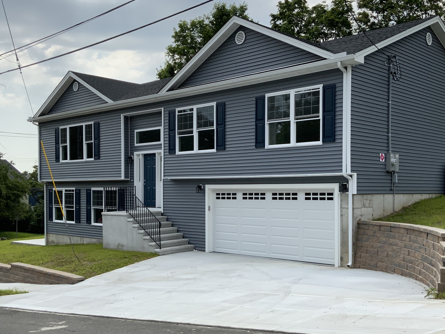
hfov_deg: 44.8
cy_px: 199
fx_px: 540
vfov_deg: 34.3
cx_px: 213
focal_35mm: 42
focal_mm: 3
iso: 16
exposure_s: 1/1626
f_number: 1.8
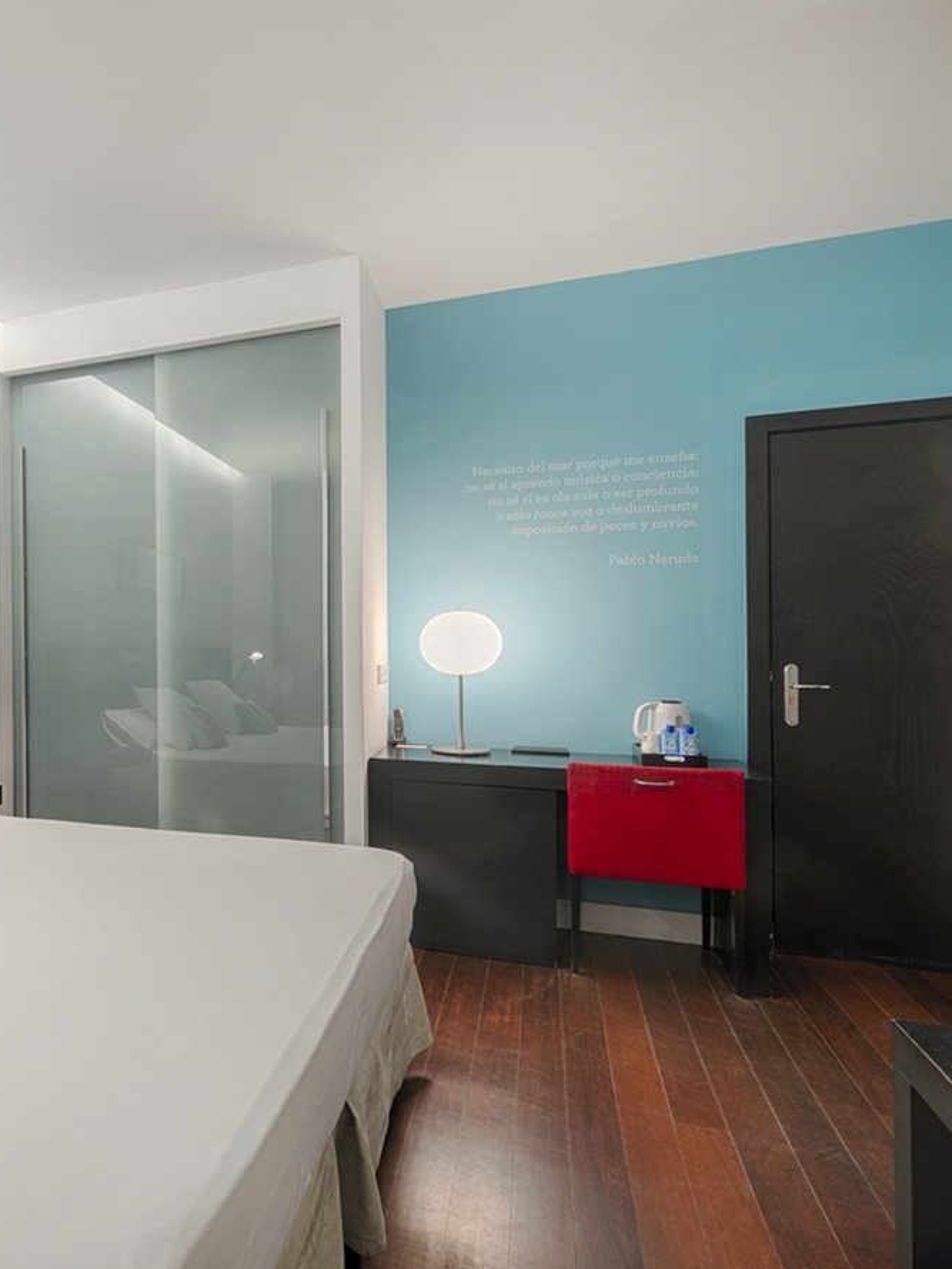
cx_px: 173
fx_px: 807
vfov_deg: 76.4
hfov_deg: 56.1
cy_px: 631
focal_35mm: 22
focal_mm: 15
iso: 100
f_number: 16
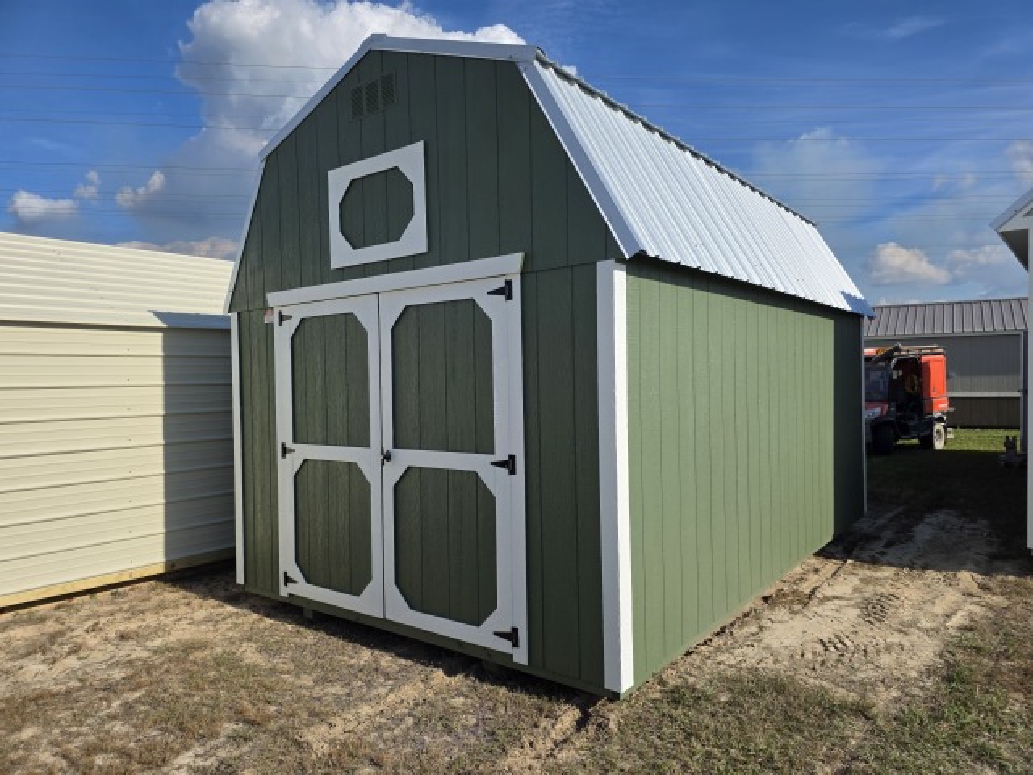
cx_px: 516
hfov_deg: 73.9
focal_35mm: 23
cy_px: 388
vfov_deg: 58.9
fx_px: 686
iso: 64
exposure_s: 1/7944
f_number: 1.7
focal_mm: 6.3
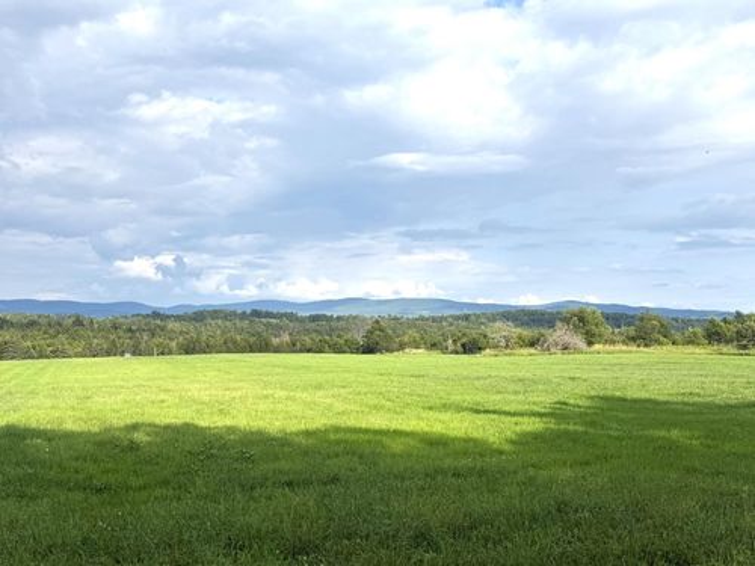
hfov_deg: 49.0
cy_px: 283
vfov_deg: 37.7
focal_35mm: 38
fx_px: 829
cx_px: 378
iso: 80
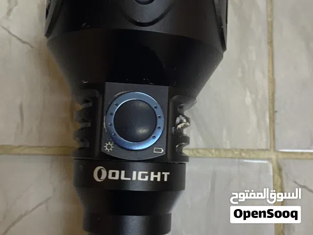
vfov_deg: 54.9
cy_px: 118
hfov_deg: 69.4
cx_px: 156
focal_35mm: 25
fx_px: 226
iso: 400
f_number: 1.8
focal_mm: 4.25
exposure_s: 1/33
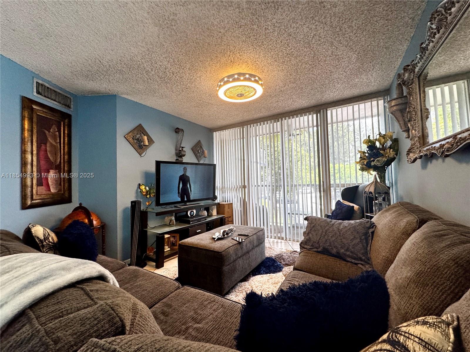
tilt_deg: +1.5
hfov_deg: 102.1
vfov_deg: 85.7
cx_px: 235
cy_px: 176
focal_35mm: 14
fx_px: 190
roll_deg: +1.2
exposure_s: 1/99
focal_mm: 2.22
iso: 250
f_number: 2.2
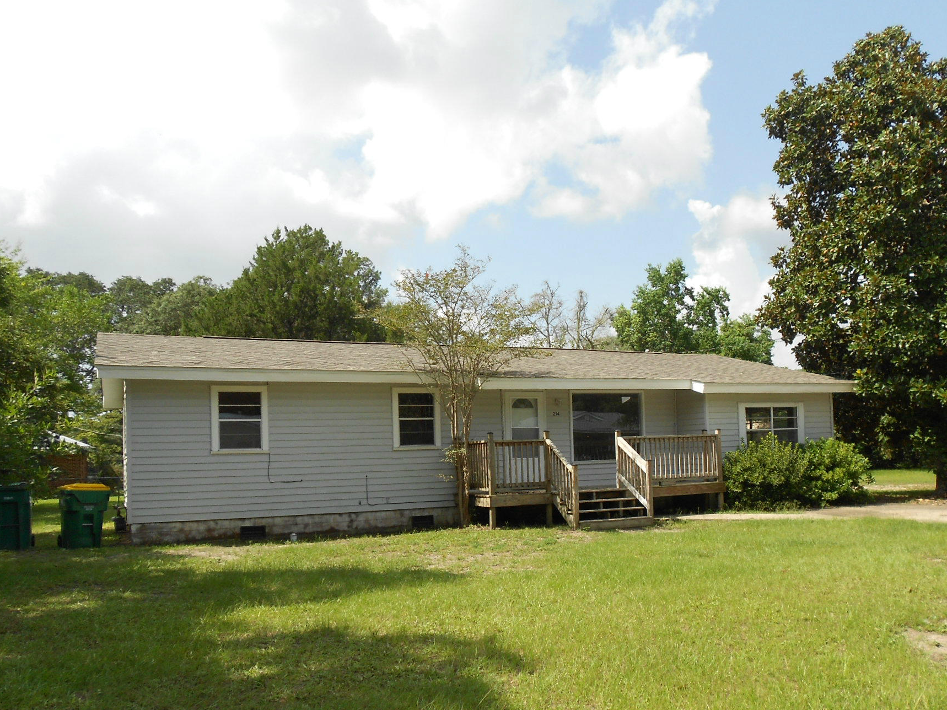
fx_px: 848
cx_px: 558
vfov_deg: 45.3
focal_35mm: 31
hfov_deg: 58.0
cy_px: 407
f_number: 3.2
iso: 80
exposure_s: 1/640
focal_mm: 4.6
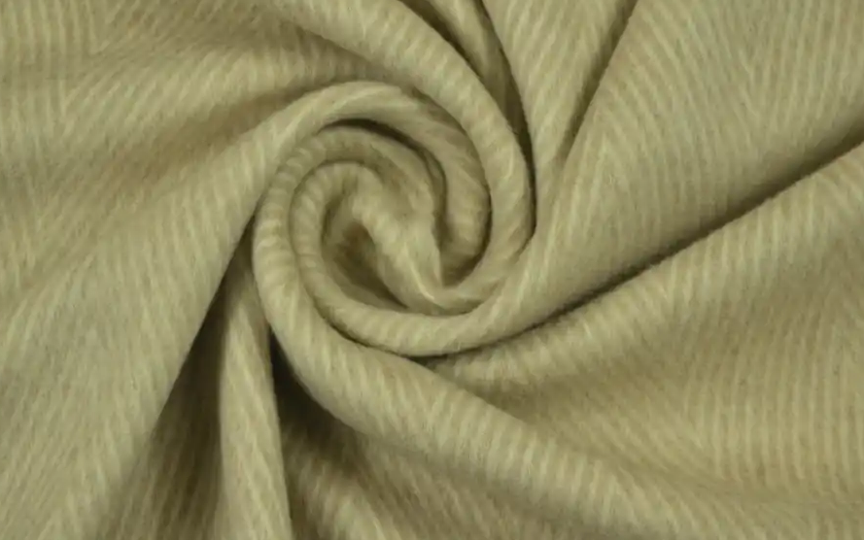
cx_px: 395
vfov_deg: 13.8
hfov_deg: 21.9
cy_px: 231
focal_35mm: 95
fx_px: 2227
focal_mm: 55
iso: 100
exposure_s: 1/13
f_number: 6.3
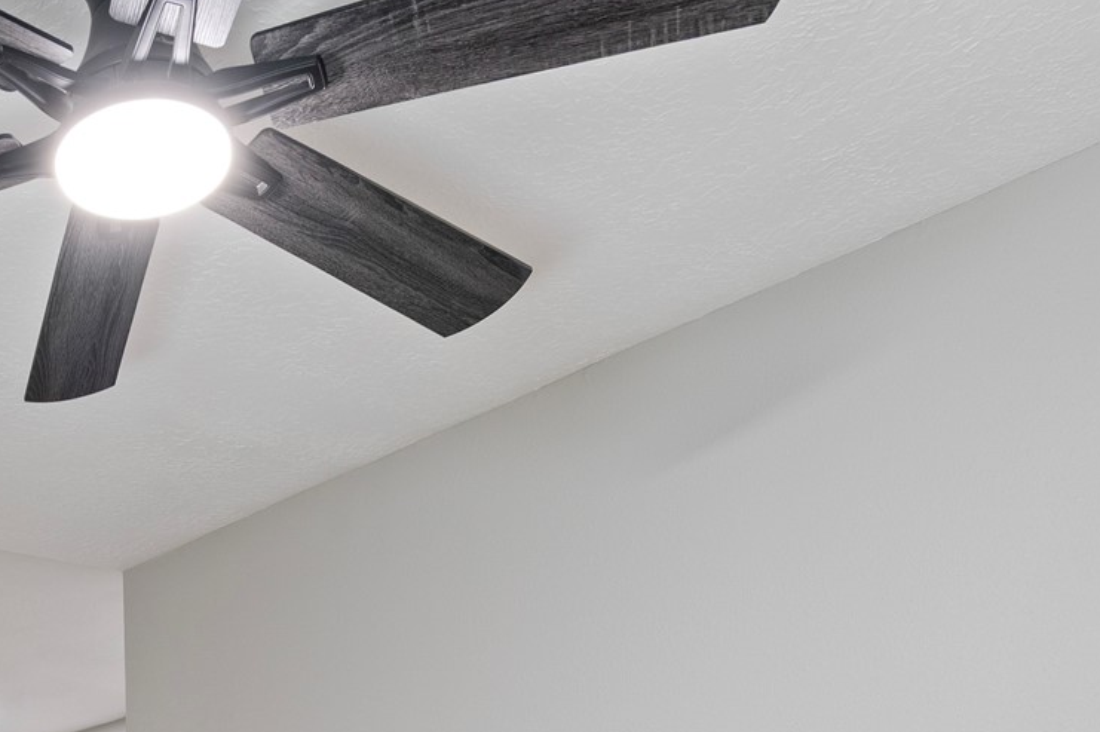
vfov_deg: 25.3
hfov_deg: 39.1
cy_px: 1008
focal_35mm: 44
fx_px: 1344
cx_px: -10
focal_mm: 15
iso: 125
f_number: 6.3
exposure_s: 1/3
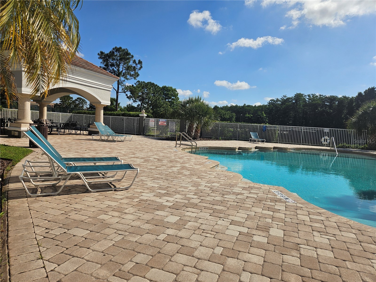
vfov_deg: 58.9
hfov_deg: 73.9
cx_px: 188
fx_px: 250
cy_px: 141
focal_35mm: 23
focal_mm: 5.4
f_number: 1.8
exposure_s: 1/4120
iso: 25
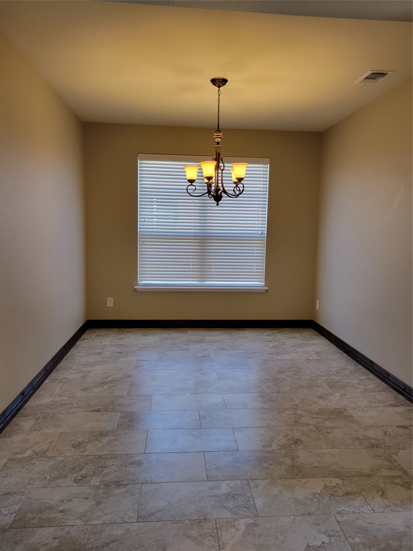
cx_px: 206
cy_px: 276
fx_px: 414
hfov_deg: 53.1
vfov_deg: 67.3
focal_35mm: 26
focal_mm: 5.4
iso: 125
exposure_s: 1/120
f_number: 1.8
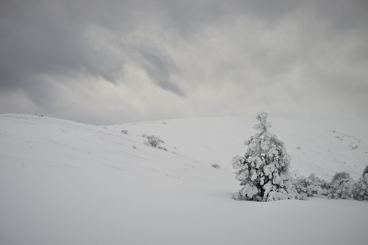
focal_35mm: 36
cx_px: 184
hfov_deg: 53.1
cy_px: 122
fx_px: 368
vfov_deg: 36.9
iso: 200
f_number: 10
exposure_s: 1/140
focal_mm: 24.3
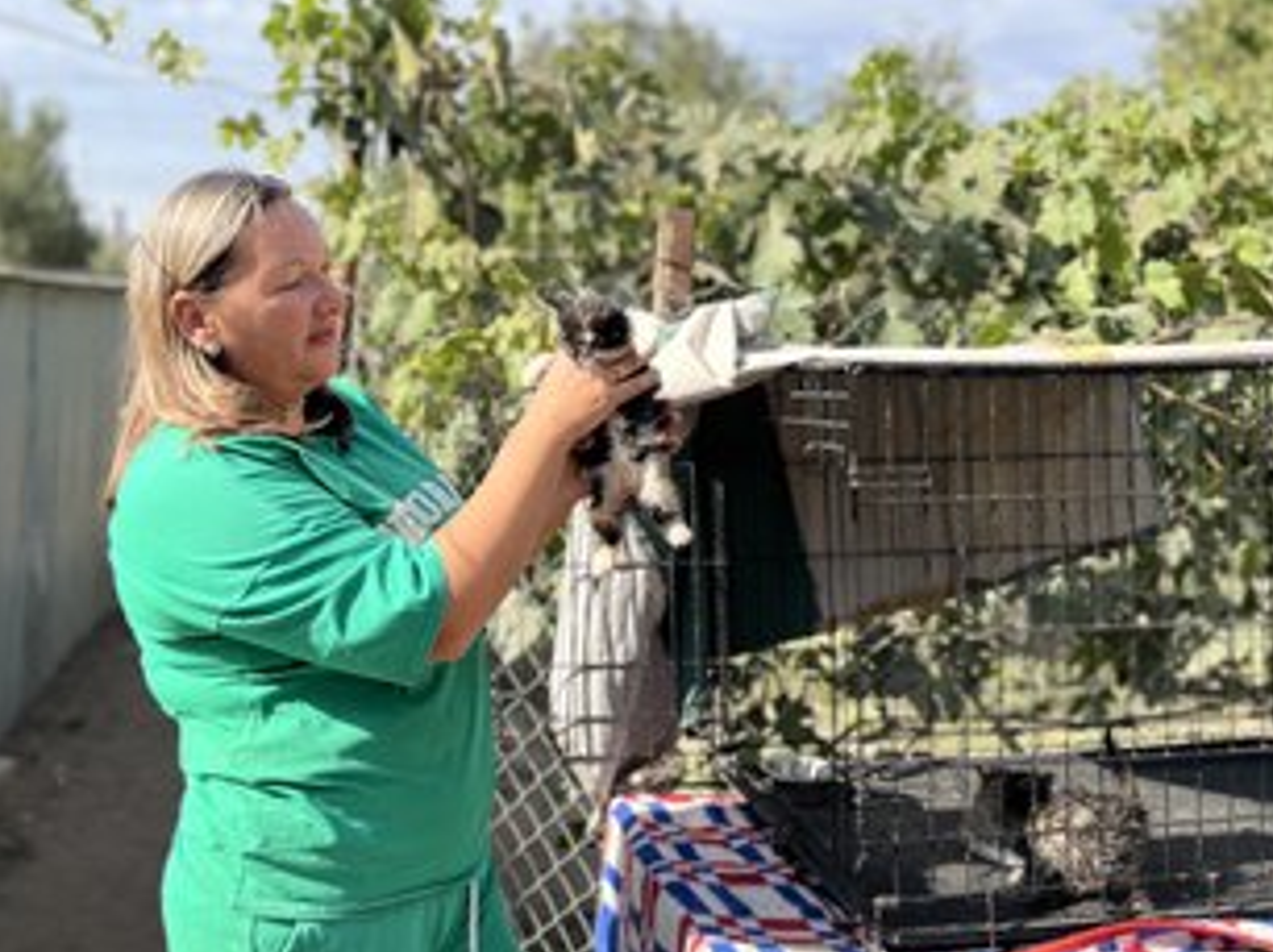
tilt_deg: -0.7
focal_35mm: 34
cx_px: 524
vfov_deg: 41.4
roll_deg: -0.9
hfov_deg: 53.7
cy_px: 353
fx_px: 1249
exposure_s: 1/2062
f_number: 1.6
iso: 50
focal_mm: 5.1
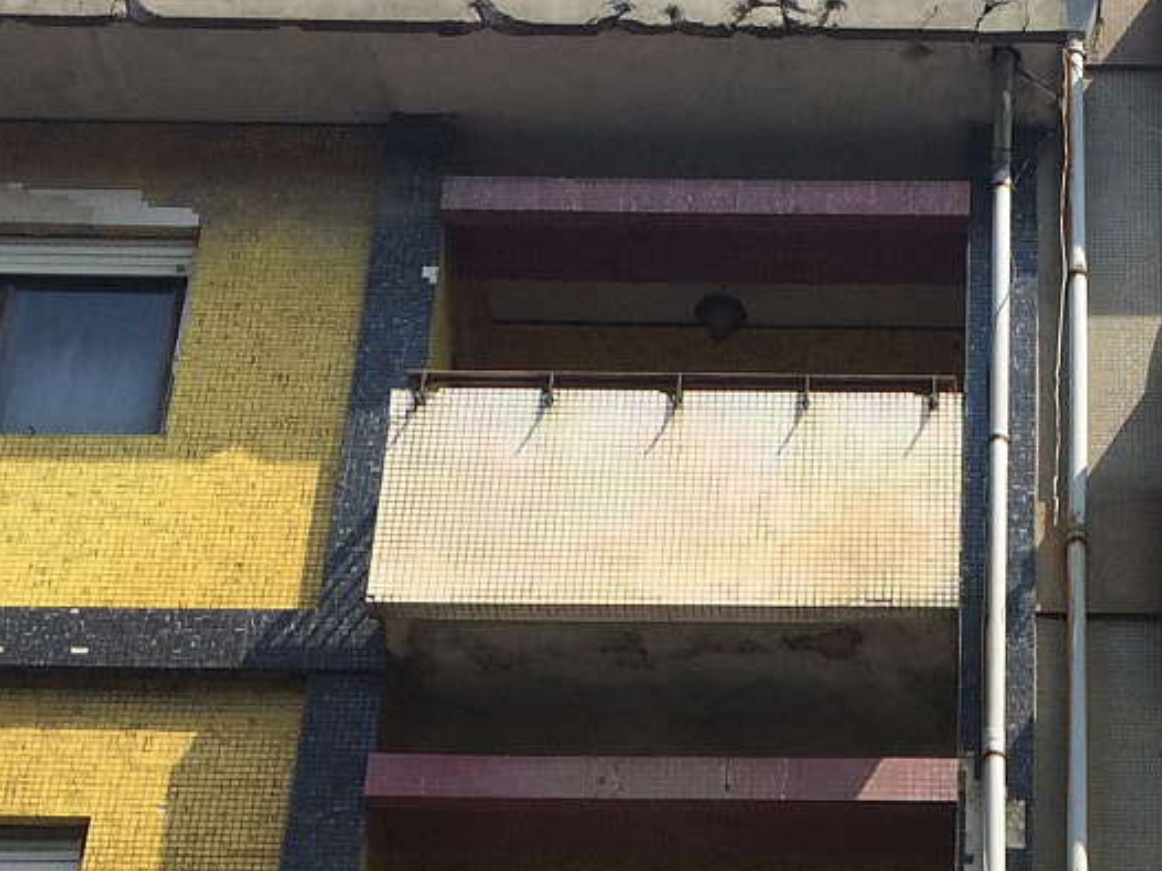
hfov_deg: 21.9
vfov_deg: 15.9
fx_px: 2953
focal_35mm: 88
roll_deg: -0.5
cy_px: 1147
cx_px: 986
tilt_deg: +26.1
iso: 32
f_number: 2.2
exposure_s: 1/1414
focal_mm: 4.15
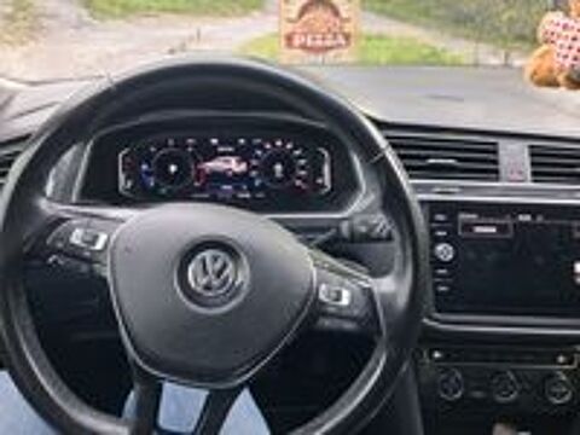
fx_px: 452
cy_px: 218
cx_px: 290
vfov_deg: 51.4
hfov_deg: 65.3
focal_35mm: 27
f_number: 1.8
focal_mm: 4
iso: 100
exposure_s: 1/100
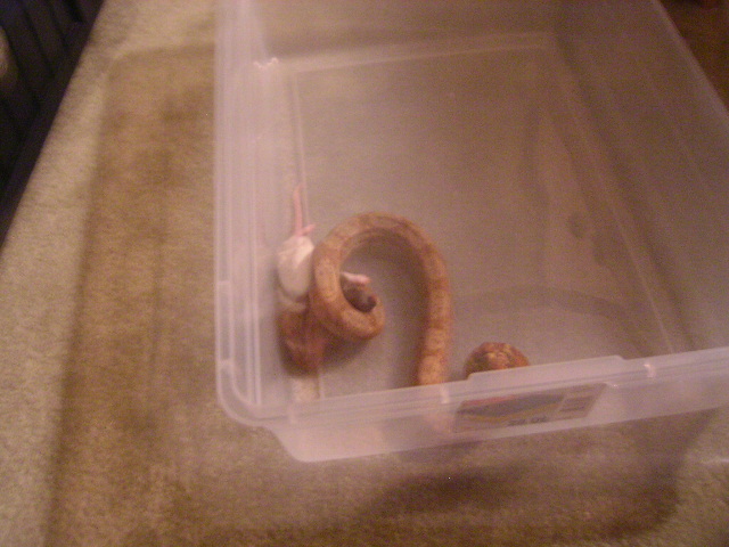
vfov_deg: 39.7
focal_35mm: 36
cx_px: 364
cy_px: 274
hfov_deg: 51.4
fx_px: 758
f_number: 2.8
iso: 200
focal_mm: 5.6
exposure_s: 1/2
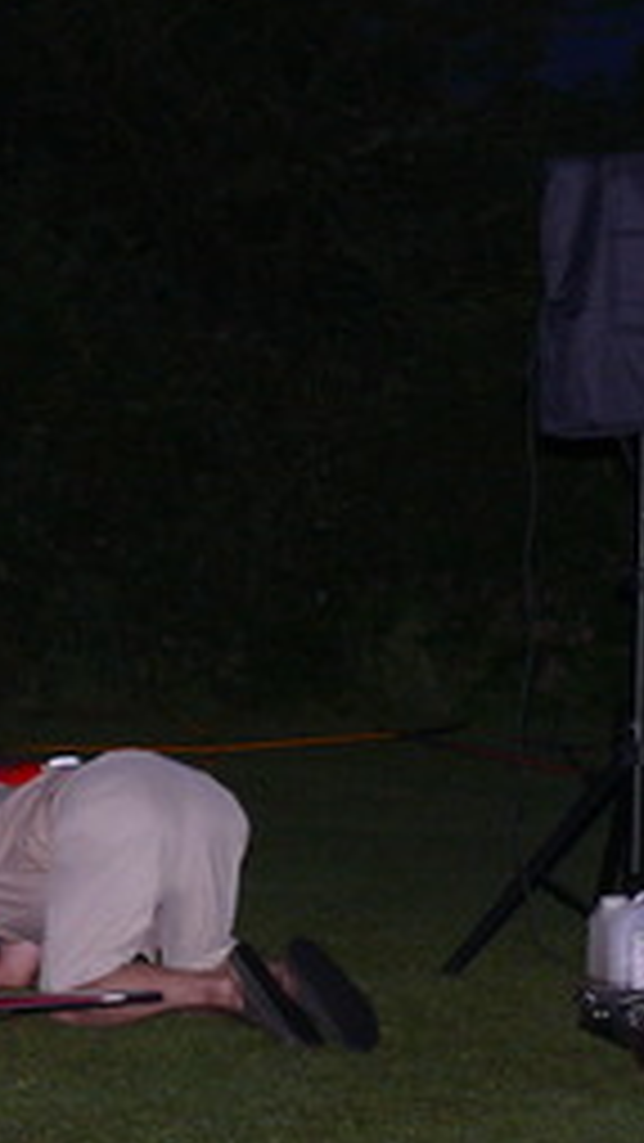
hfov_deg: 7.3
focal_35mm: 158
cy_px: 891
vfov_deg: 13.5
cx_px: -775
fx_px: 4793
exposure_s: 1/30
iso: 100
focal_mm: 9.7
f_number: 3.2
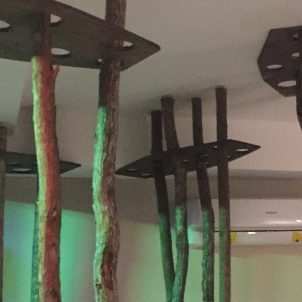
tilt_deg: +6.1
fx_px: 671
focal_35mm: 68
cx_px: 241
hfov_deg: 24.9
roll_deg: +2.1
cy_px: 237
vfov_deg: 25.0
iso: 640
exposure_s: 1/17
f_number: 2.2
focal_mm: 4.15
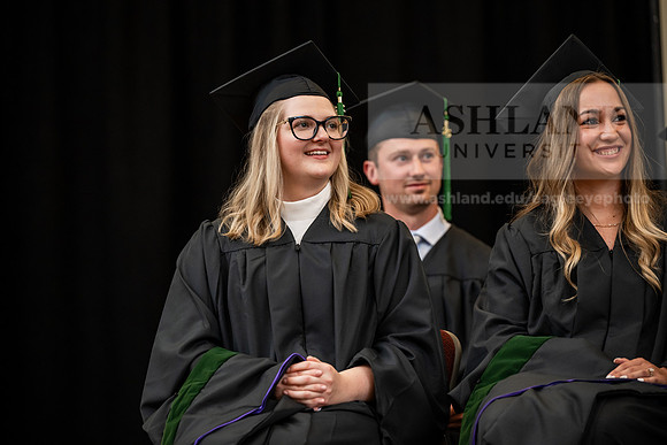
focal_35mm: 185
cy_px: 222
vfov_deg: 7.4
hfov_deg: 11.1
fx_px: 3428
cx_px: 334
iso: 1600
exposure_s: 1/200
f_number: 3.2
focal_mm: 185
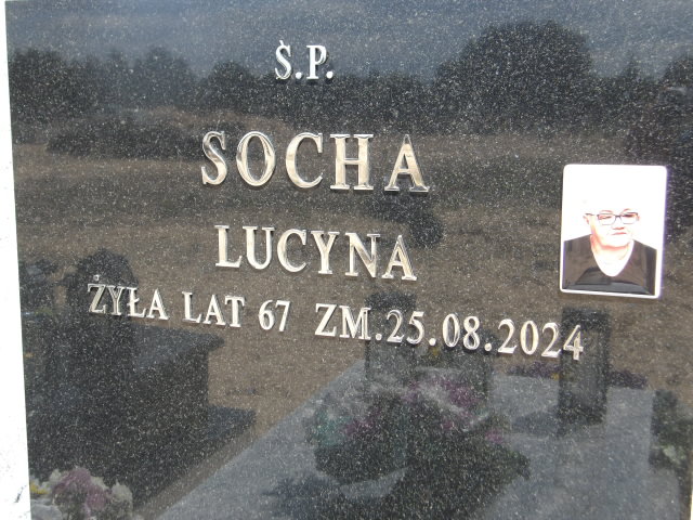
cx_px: 346
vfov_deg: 34.3
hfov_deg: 44.8
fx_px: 841
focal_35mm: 42
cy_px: 260
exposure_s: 1/281
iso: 100
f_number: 3.7
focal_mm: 7.6
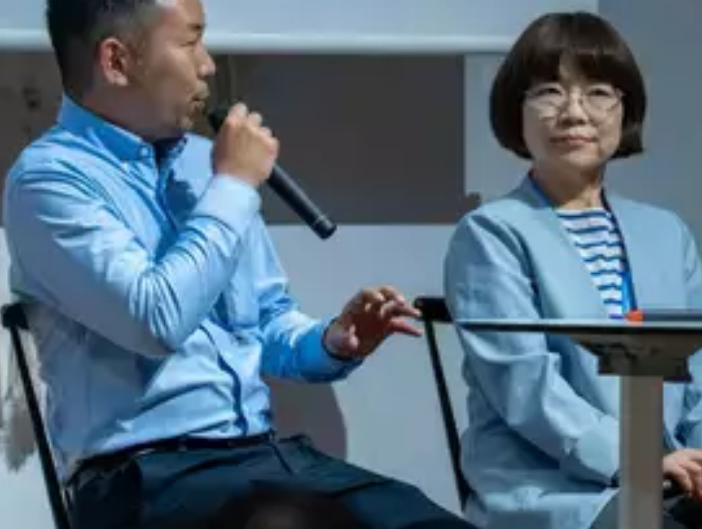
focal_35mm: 425
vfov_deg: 3.5
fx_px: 8630
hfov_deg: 4.7
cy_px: 148
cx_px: 394
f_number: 2.8
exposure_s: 1/100
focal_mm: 200
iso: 800
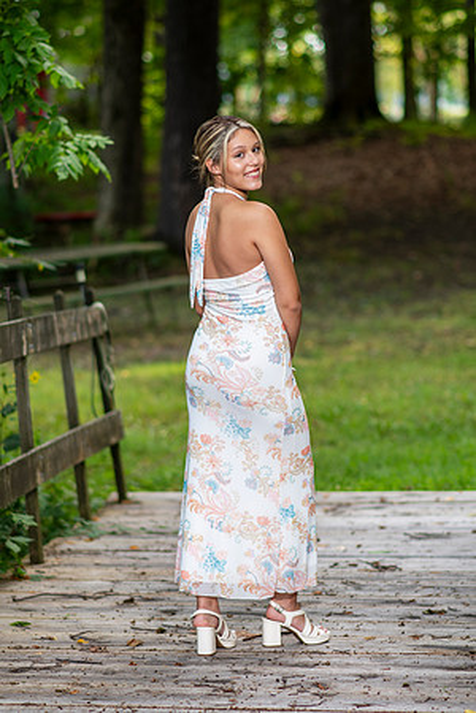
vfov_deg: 16.1
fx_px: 2519
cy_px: 356
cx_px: 238
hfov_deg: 10.8
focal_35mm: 127
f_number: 2.2
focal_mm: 85
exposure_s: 1/125
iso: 100
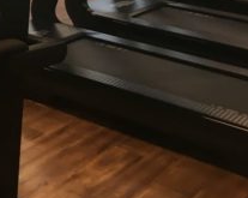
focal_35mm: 89
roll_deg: -1.1
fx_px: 652
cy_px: -41
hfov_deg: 18.7
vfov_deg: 16.5
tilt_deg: -9.5
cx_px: -138
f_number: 2.2
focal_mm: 4.15
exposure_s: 1/33
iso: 64
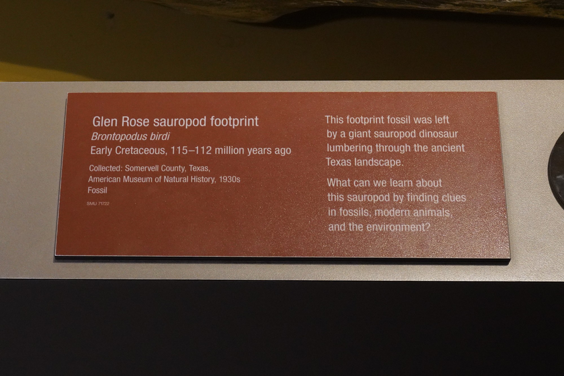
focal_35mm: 54
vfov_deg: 25.1
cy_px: 188
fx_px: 846
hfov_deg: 36.9
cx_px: 282
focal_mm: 54
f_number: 7.1
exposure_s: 1/100
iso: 6400
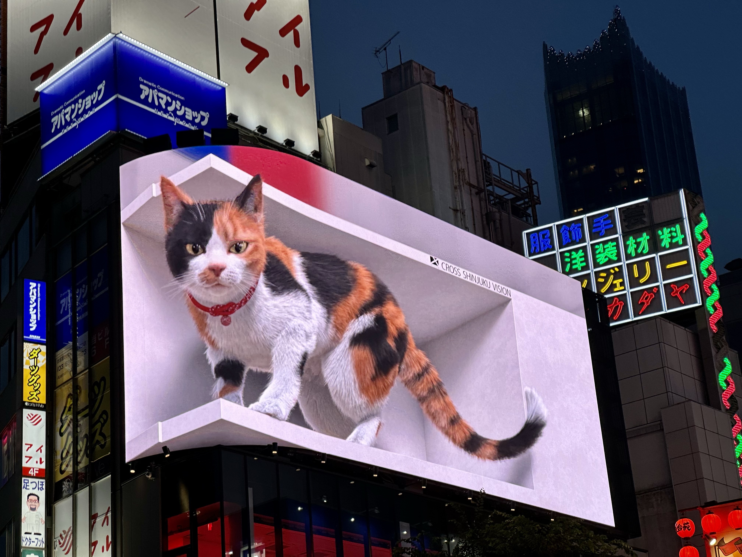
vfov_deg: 19.1
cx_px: 371
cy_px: 278
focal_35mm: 77
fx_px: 1651
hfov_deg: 25.3
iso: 40
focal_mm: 9
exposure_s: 1/105
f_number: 2.8
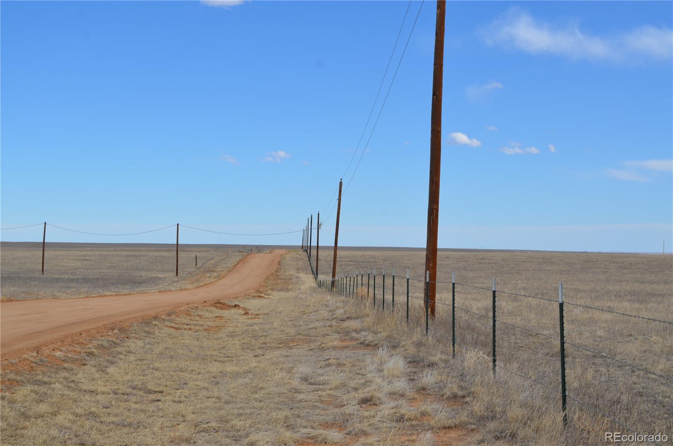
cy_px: 223
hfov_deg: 27.1
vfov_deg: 18.1
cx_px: 336
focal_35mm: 75
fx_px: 1399
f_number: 9
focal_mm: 50
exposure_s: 1/320
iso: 100
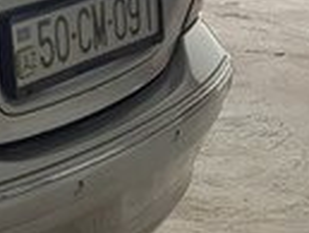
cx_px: -458
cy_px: 83
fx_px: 1188
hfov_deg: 11.8
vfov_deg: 11.2
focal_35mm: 133
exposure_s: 1/156
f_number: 1.7
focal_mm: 4.2
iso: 40
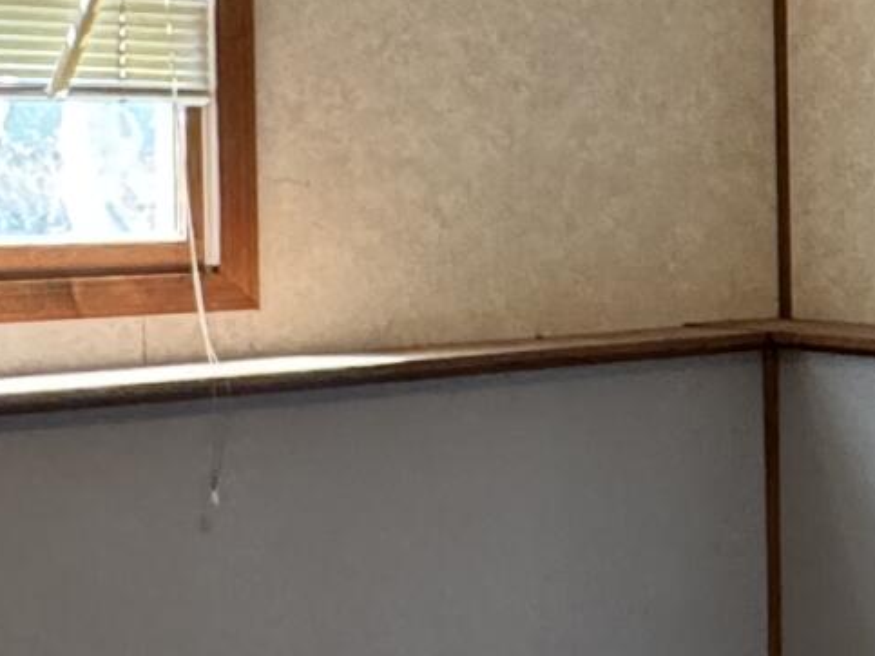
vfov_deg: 17.0
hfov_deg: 20.5
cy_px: 261
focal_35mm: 87
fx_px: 2199
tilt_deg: -3.2
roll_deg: -0.2
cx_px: 1141
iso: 320
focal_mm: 2.22
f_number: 2.2
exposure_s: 1/120
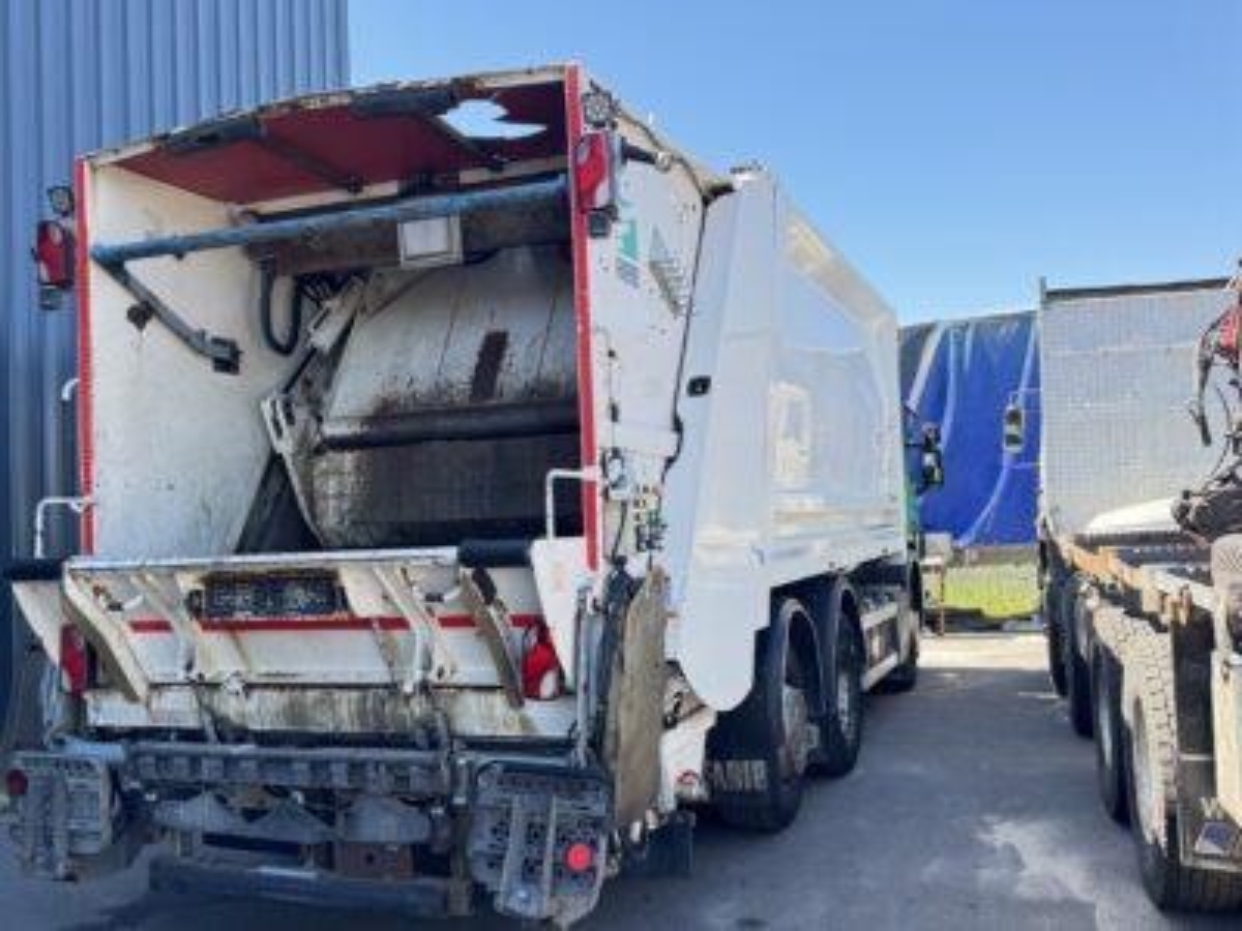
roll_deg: +1.6
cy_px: 466
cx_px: 621
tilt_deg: +6.8
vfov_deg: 56.8
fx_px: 861
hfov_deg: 71.6
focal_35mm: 24
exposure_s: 1/414
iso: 80
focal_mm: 6.76
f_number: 1.78
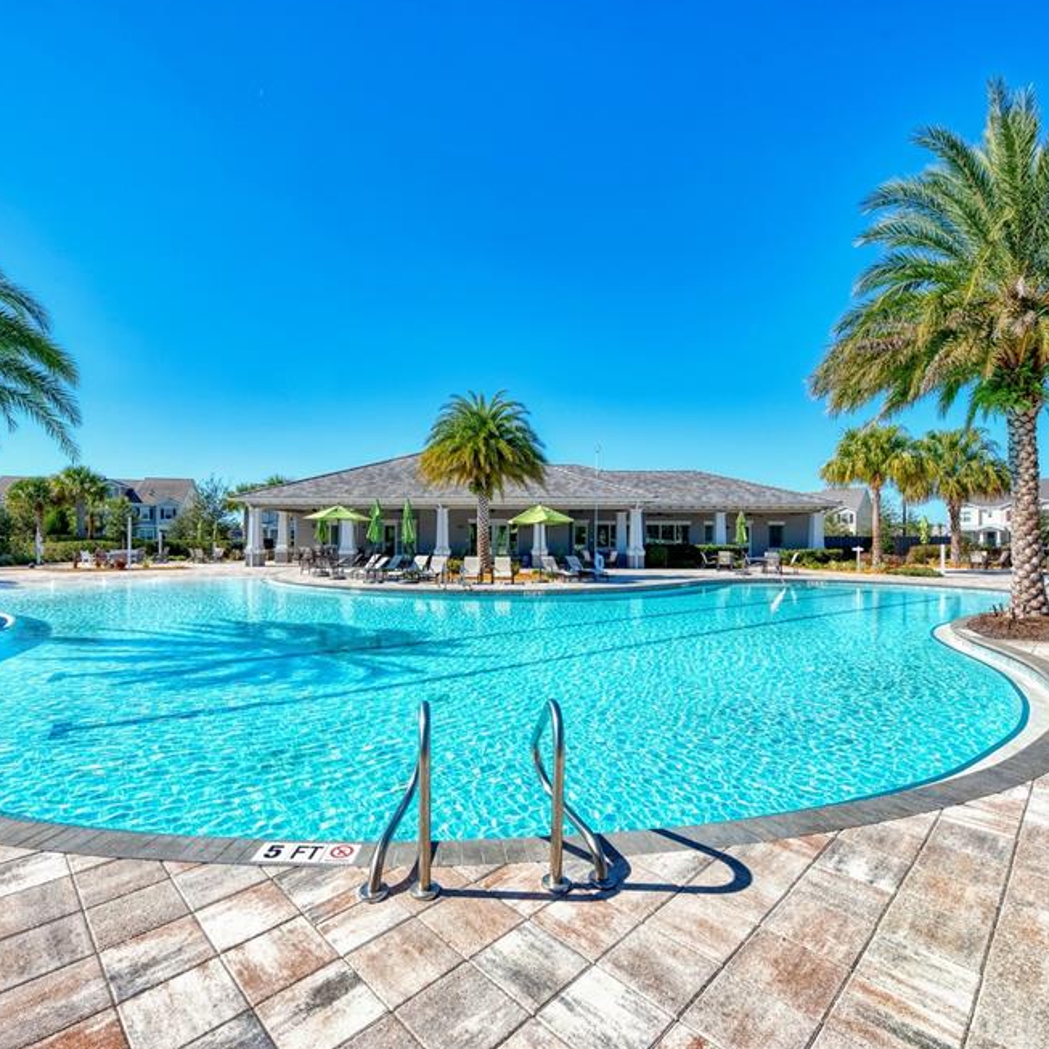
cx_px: 492
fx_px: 549
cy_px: 526
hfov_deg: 87.3
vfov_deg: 87.4
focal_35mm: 16
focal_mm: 12
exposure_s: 1/3200
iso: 400
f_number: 7.1
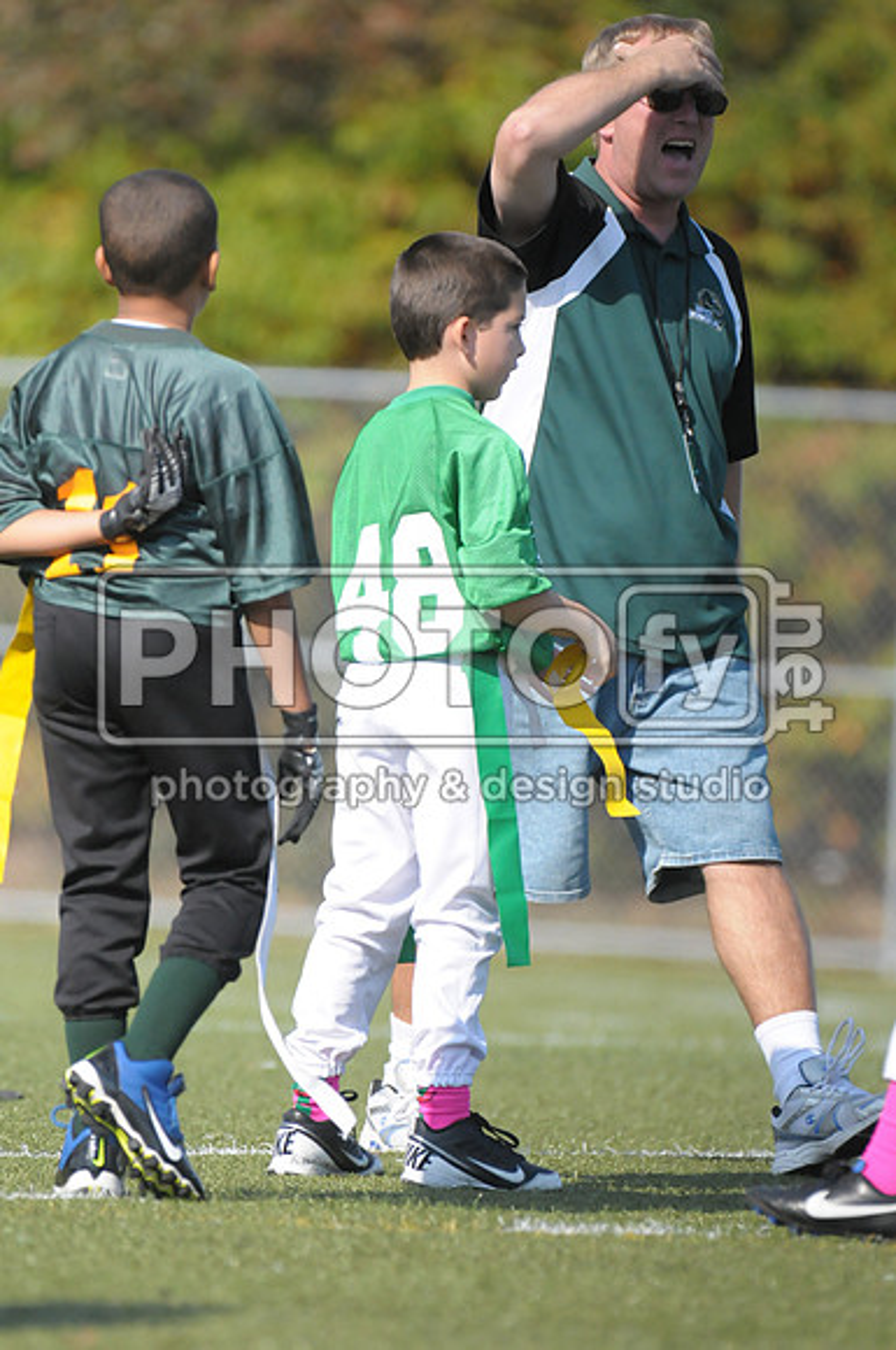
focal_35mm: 435
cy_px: 675
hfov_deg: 3.2
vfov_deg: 4.7
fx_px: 16287
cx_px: 448
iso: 1600
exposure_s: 1/8000
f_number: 4
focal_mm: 290
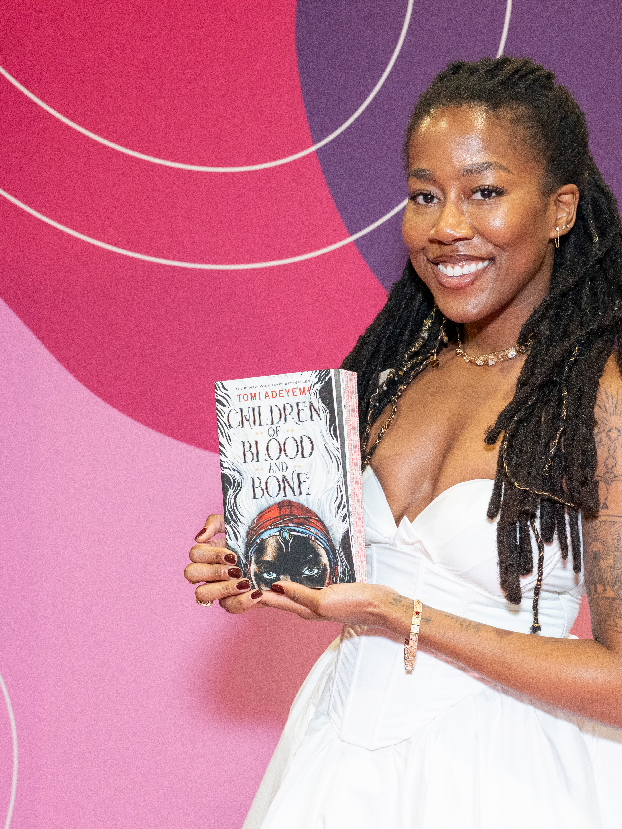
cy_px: 419
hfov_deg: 24.3
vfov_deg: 32.2
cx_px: 414
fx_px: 1437
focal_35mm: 60
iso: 5000
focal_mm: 41
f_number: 5.6
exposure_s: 1/160
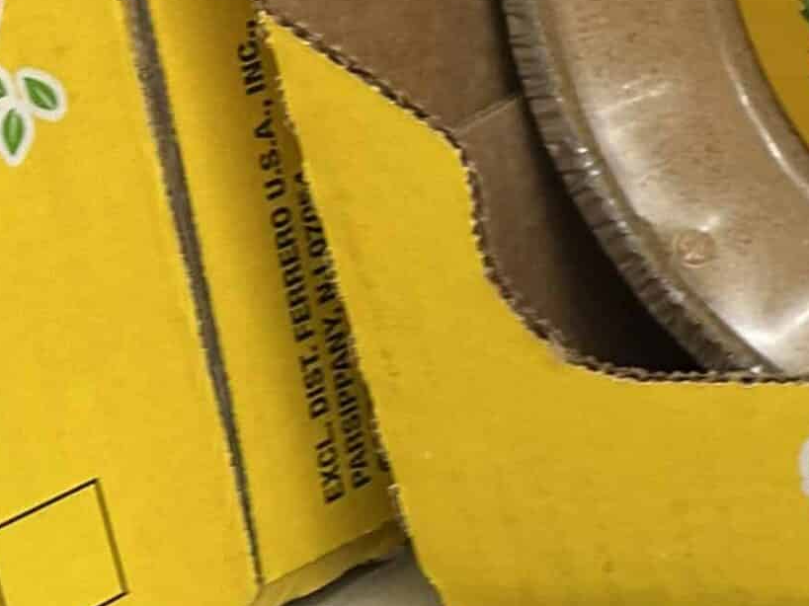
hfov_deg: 22.0
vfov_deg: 19.6
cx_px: 1178
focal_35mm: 75
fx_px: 1753
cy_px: 333
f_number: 1.8
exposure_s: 1/63
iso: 125
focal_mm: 6.9
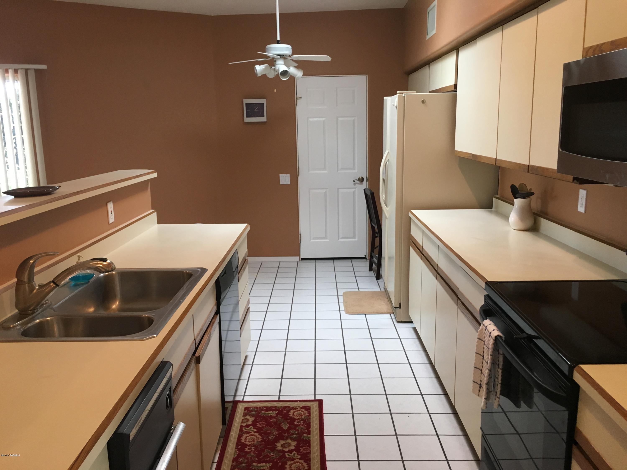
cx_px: 314
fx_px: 525
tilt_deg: -11.7
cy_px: 235
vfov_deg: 48.2
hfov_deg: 61.7
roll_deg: +1.5
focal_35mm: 29
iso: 100
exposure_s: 1/30
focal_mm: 4.15
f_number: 2.2
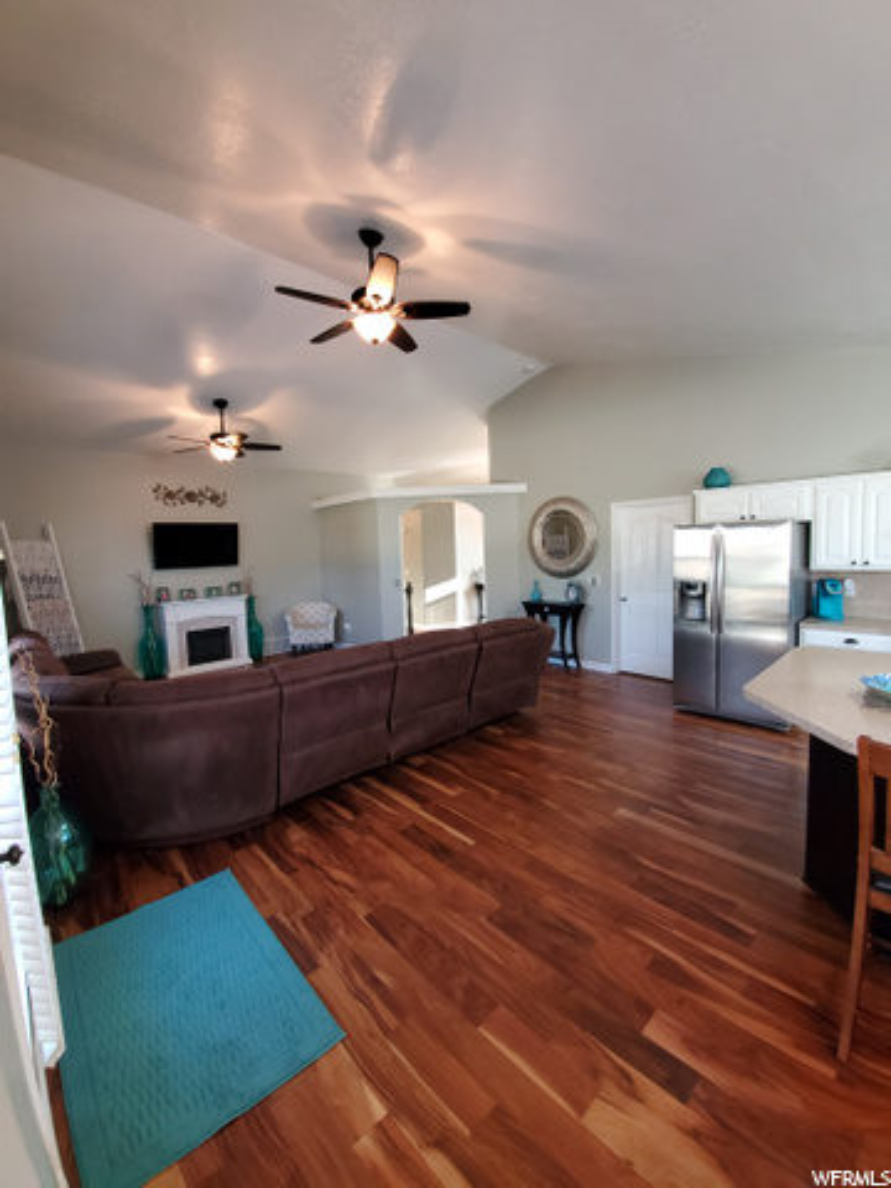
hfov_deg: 89.9
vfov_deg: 106.2
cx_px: 446
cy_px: 594
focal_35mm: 13
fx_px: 446
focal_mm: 1.8
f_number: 2.2
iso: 500
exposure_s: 1/40
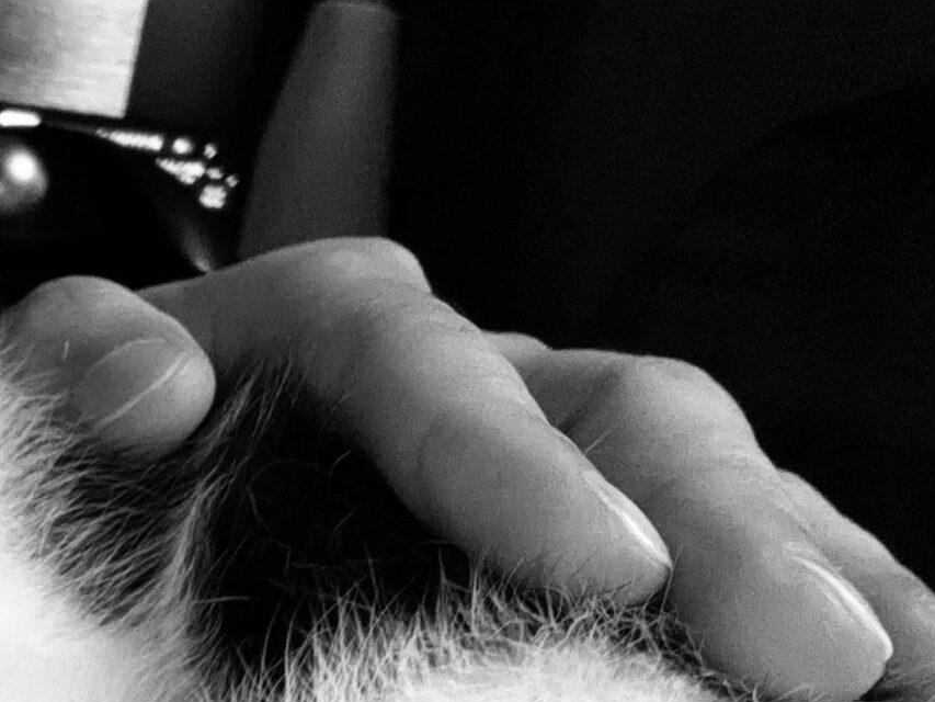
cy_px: 638
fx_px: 1864
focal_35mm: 69
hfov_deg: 24.5
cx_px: -281
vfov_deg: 20.8
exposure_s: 1/50
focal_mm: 2.69
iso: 125
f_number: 1.9
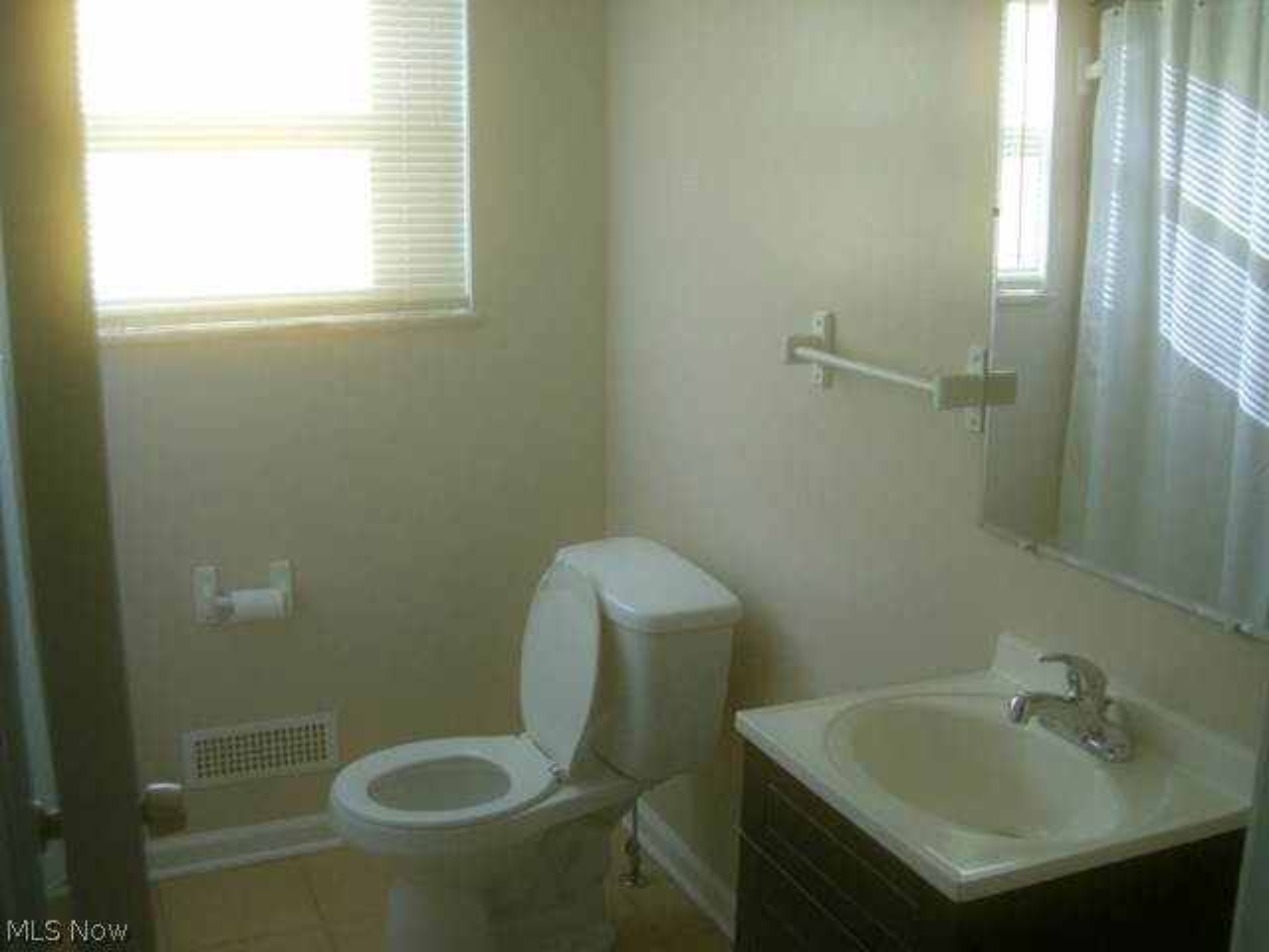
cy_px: 476
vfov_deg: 39.7
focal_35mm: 36
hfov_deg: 51.4
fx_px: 1320
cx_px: 634
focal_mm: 6
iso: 100
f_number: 2.8
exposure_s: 1/119
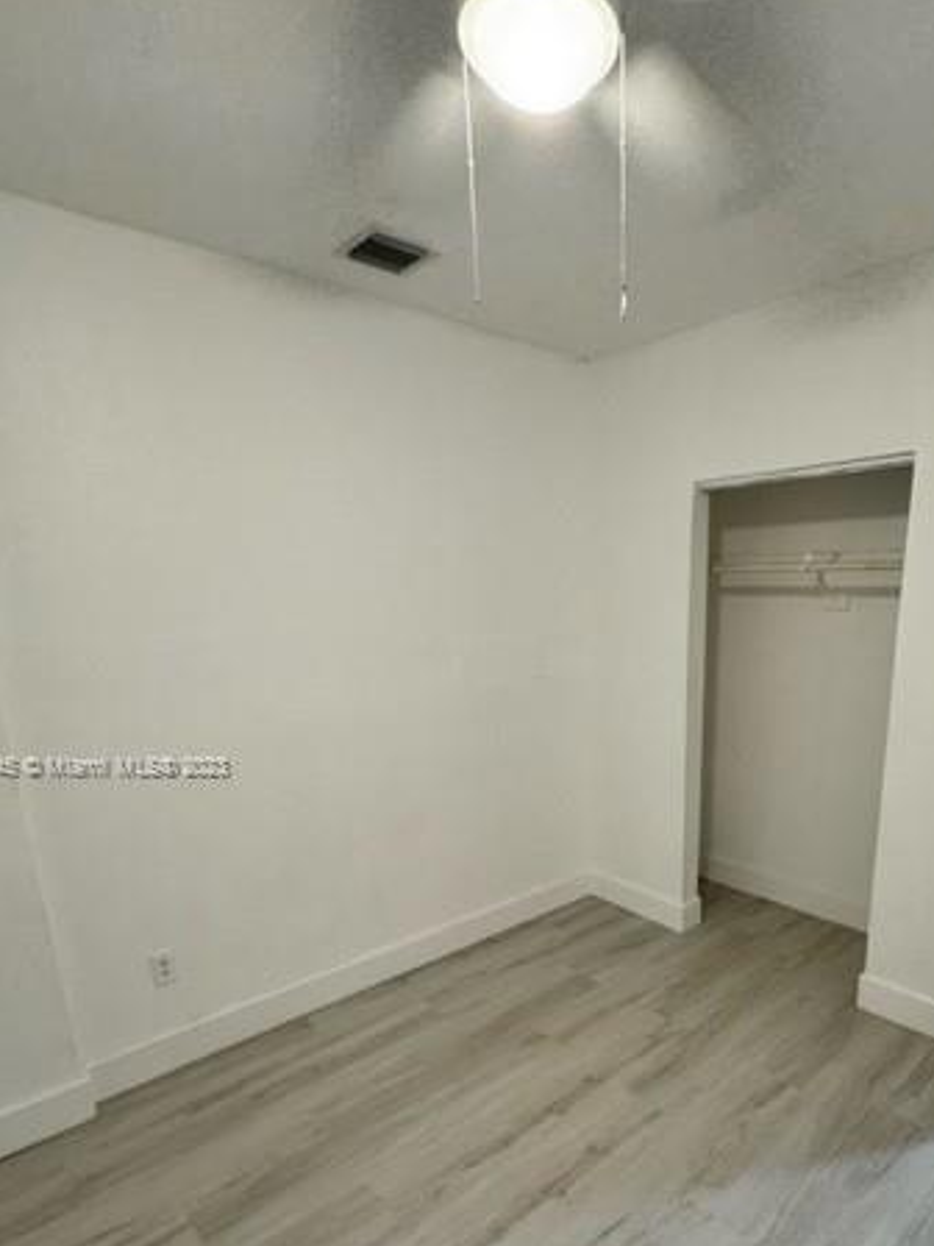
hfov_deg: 65.1
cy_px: 768
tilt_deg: -13.7
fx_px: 720
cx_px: 575
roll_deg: +1.2
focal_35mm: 20
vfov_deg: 80.4
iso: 400
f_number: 2.2
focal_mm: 2.22
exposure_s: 1/60
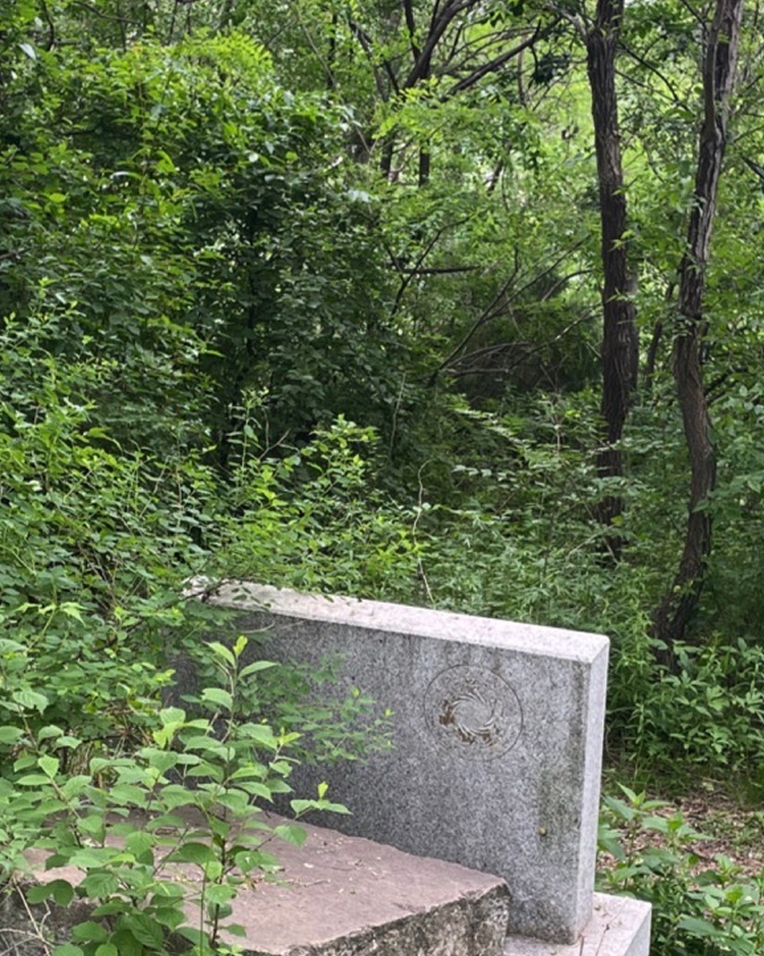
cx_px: 361
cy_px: 654
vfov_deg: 26.2
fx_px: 2036
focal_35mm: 72
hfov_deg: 21.2
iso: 32
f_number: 1.6
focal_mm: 4.2
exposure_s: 1/121
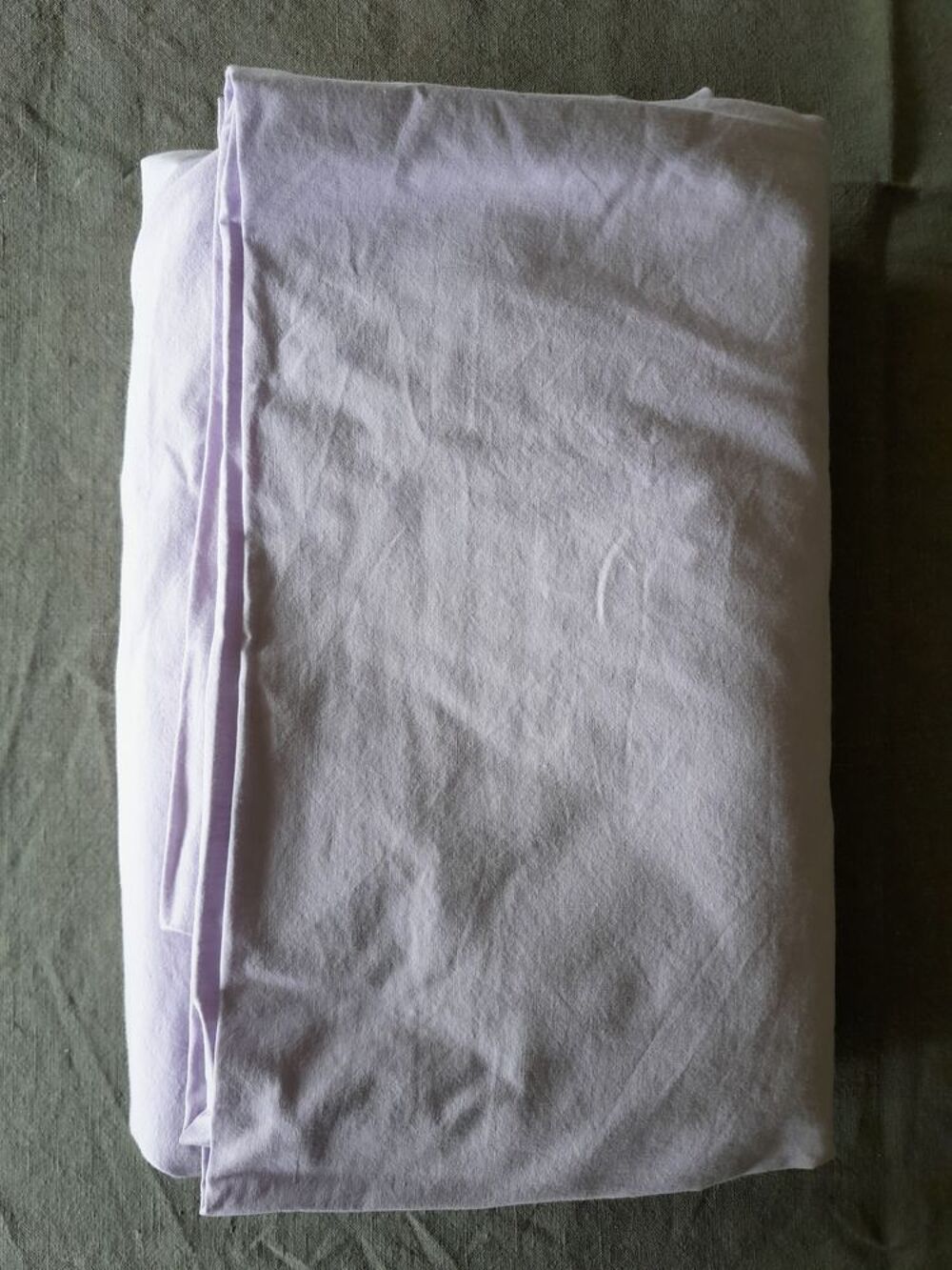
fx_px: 953
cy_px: 635
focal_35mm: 26
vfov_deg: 67.3
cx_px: 476
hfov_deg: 53.1
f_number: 1.8
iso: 64
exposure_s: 1/60
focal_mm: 4
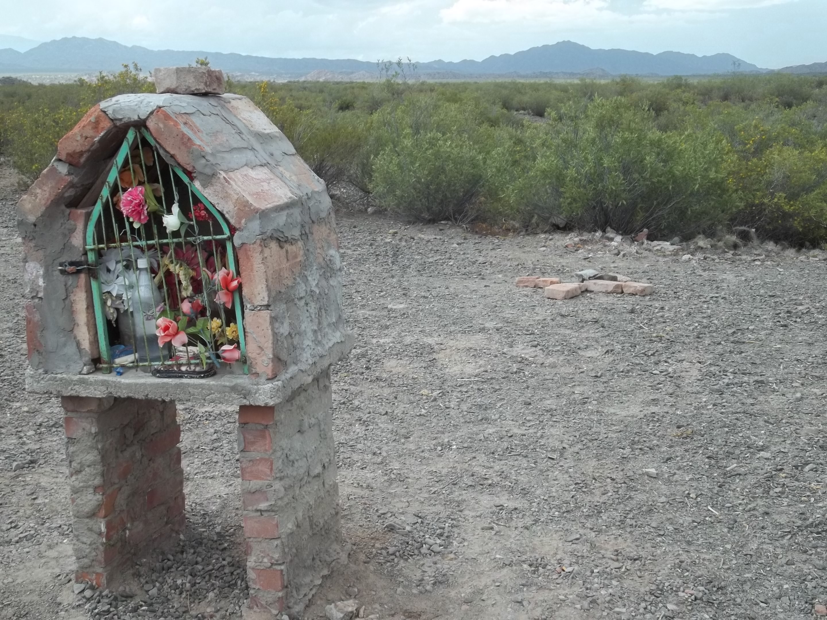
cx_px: 414
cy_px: 310
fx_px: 1099
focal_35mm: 46
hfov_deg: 41.2
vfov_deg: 31.5
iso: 64
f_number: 3.7
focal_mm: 8.3
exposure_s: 1/250
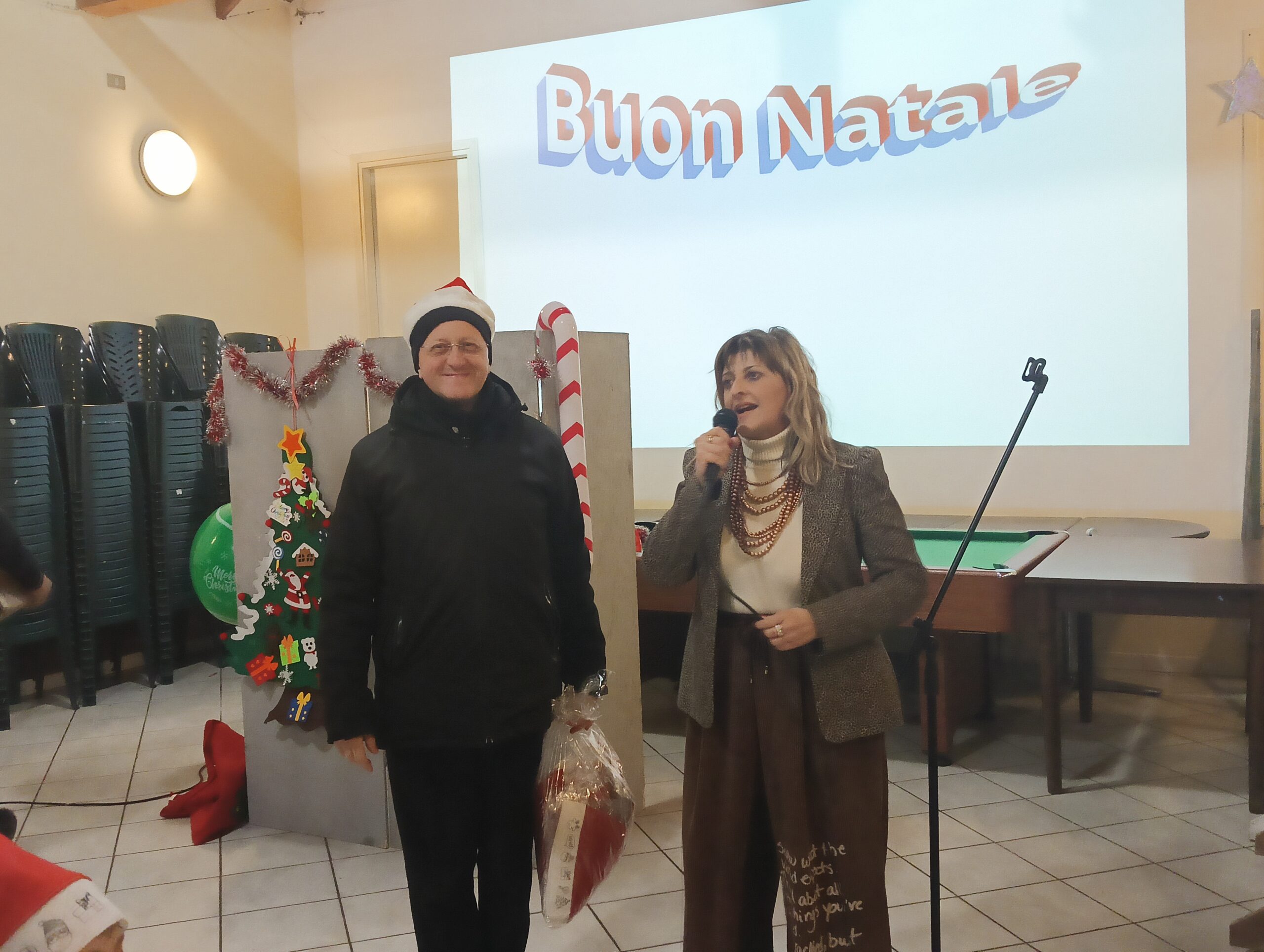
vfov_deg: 40.8
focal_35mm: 35
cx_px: 632
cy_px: 476
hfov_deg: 52.6
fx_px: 1280
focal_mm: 4.05
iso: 2000
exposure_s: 1/100
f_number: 1.8
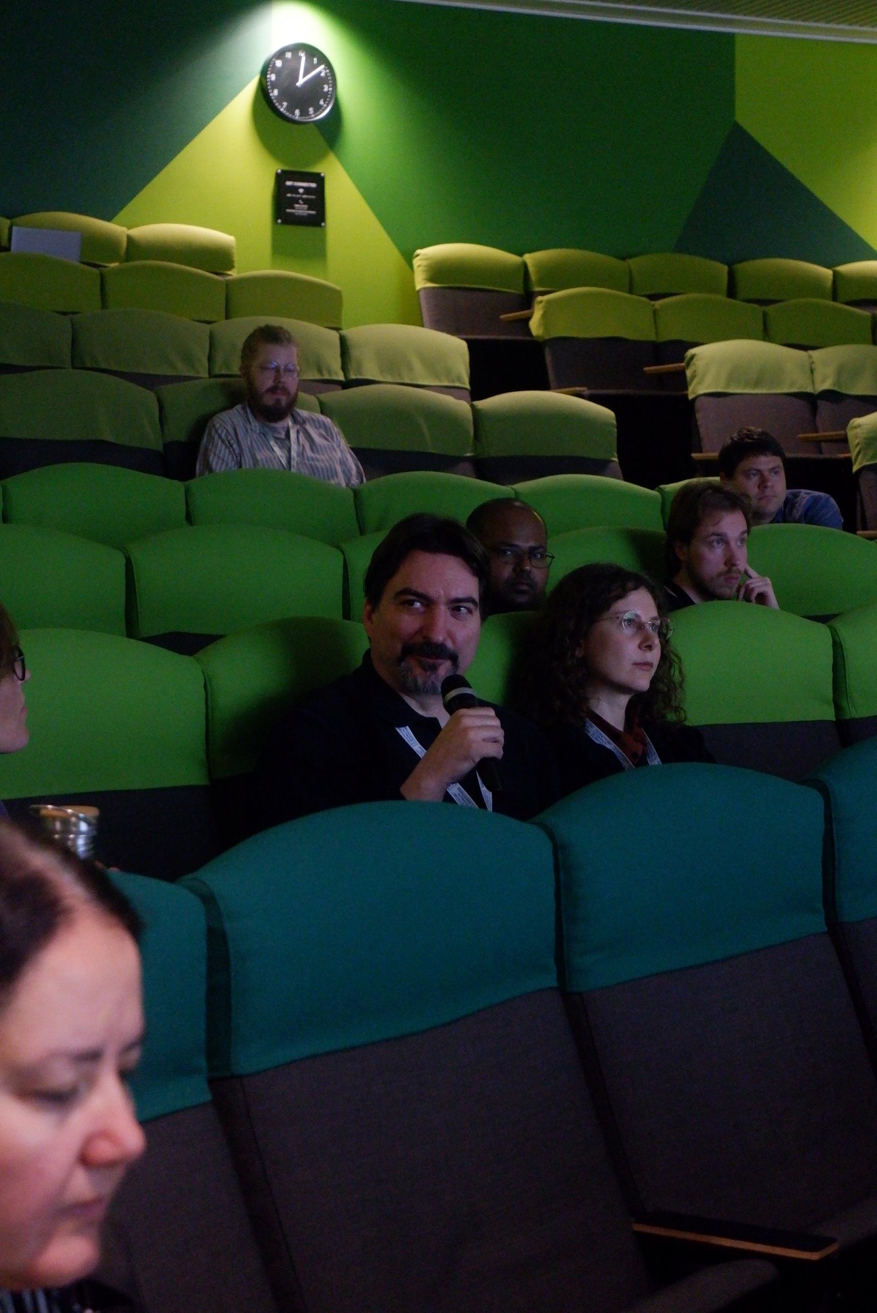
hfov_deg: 20.0
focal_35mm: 68
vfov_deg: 29.6
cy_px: 656
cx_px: 438
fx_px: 2481
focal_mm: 45
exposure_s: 1/80
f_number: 5.6
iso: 6400
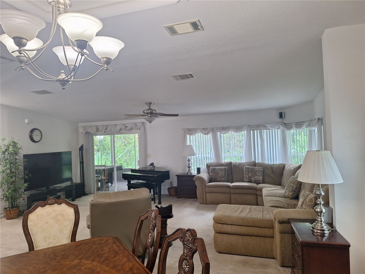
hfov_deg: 73.9
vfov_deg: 58.9
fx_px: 243
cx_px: 182
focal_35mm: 23
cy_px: 137
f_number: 1.8
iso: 125
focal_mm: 5.54
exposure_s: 1/40
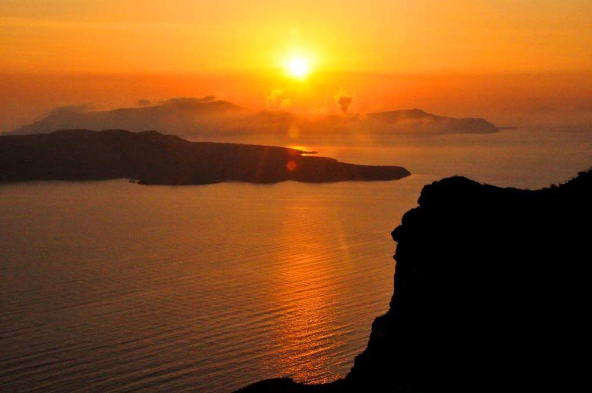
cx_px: 296
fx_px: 985
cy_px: 196
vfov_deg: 22.6
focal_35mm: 60
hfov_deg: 33.4
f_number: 22
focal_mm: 40
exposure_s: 1/640
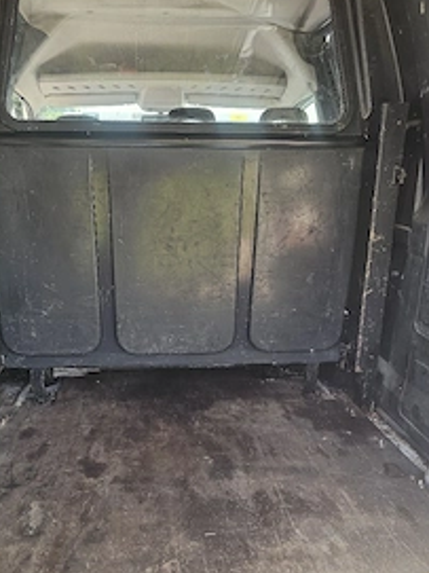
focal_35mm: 34
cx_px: 184
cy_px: 391
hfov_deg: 41.7
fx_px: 562
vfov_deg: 52.7
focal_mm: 6.3
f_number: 1.7
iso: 25
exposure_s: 1/101
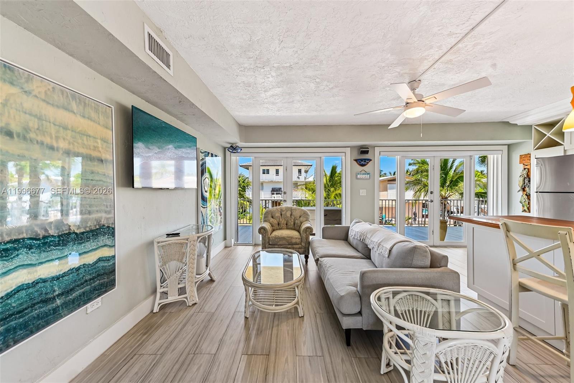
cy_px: 192
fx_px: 223
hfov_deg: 104.3
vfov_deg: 81.2
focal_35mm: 14
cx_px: 287
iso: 100
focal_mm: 14
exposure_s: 1/60
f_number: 6.3
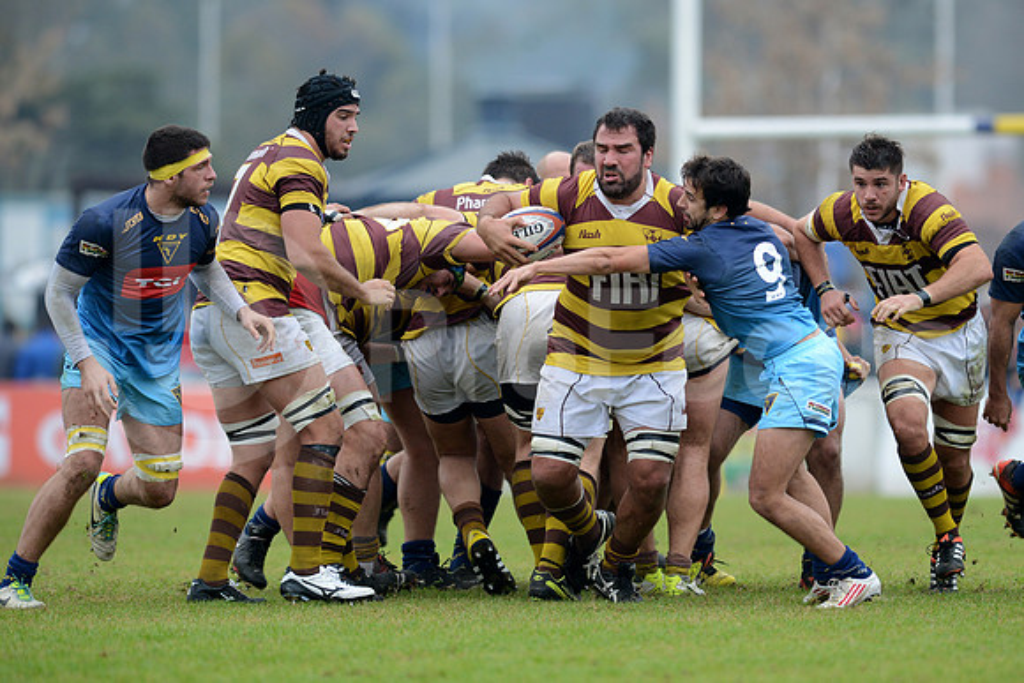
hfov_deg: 4.9
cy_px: 342
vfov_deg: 3.3
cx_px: 512
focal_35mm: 420
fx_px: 11949
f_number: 4
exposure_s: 1/1000
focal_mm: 420
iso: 800
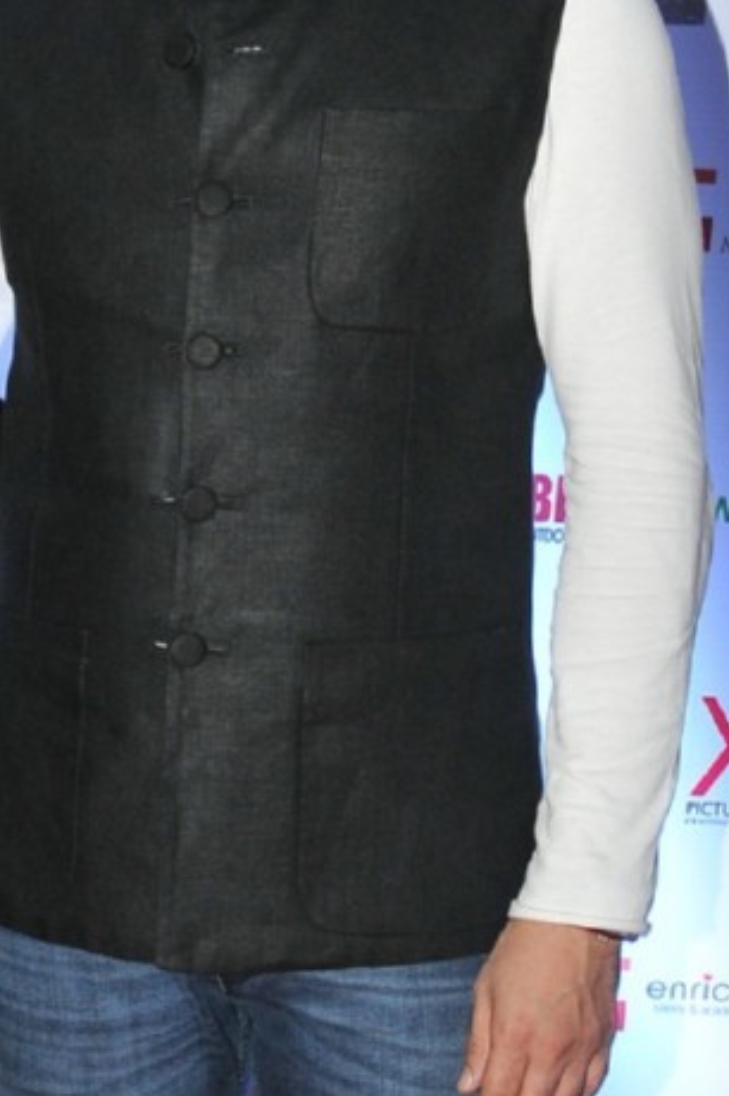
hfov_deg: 12.5
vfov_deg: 18.8
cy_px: 837
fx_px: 3285
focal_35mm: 108
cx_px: -29
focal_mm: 22
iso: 400
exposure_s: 1/160
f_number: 5
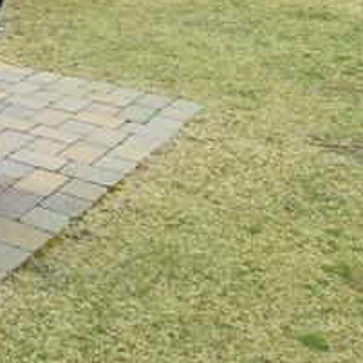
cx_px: -52
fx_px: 771
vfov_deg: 22.0
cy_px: -182
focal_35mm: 65
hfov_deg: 24.4
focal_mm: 10
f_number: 7.1
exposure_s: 1/500
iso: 400
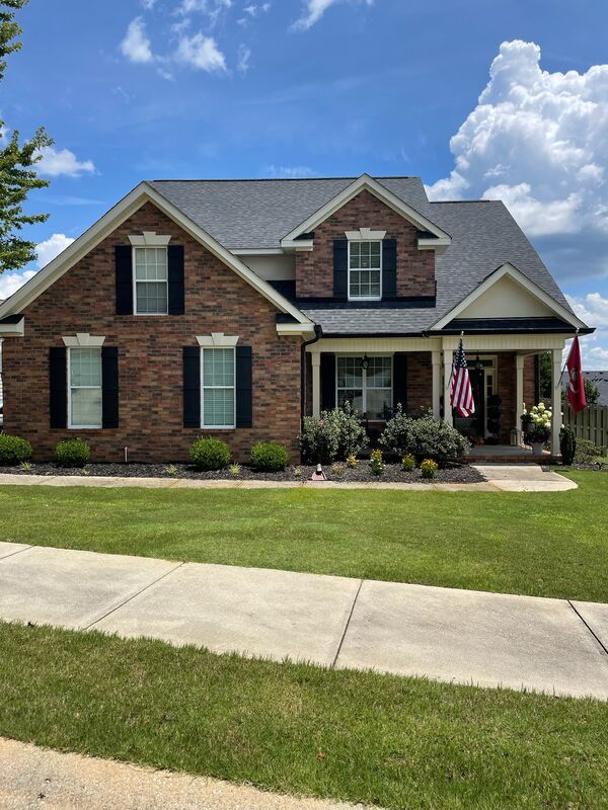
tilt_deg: +0.3
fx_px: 609
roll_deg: +1.8
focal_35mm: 26
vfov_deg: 67.3
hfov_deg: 53.1
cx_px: 304
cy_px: 405
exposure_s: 1/3205
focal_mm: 4.2
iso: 32
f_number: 1.6
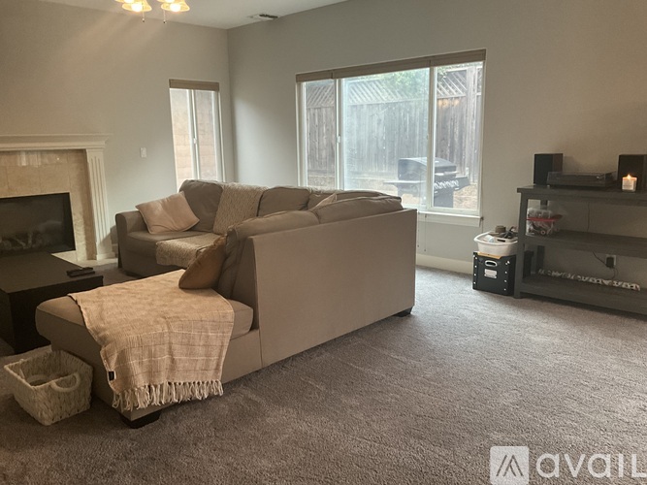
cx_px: 324
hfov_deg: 61.7
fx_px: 542
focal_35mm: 29
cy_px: 242
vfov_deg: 48.2
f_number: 1.8
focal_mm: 3
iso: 200
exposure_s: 1/60
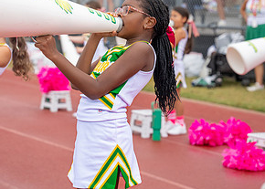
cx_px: 93
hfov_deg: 15.8
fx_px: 956
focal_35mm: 127
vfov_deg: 11.3
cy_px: 37
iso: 320
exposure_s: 1/1250
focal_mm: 60.7
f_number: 2.8
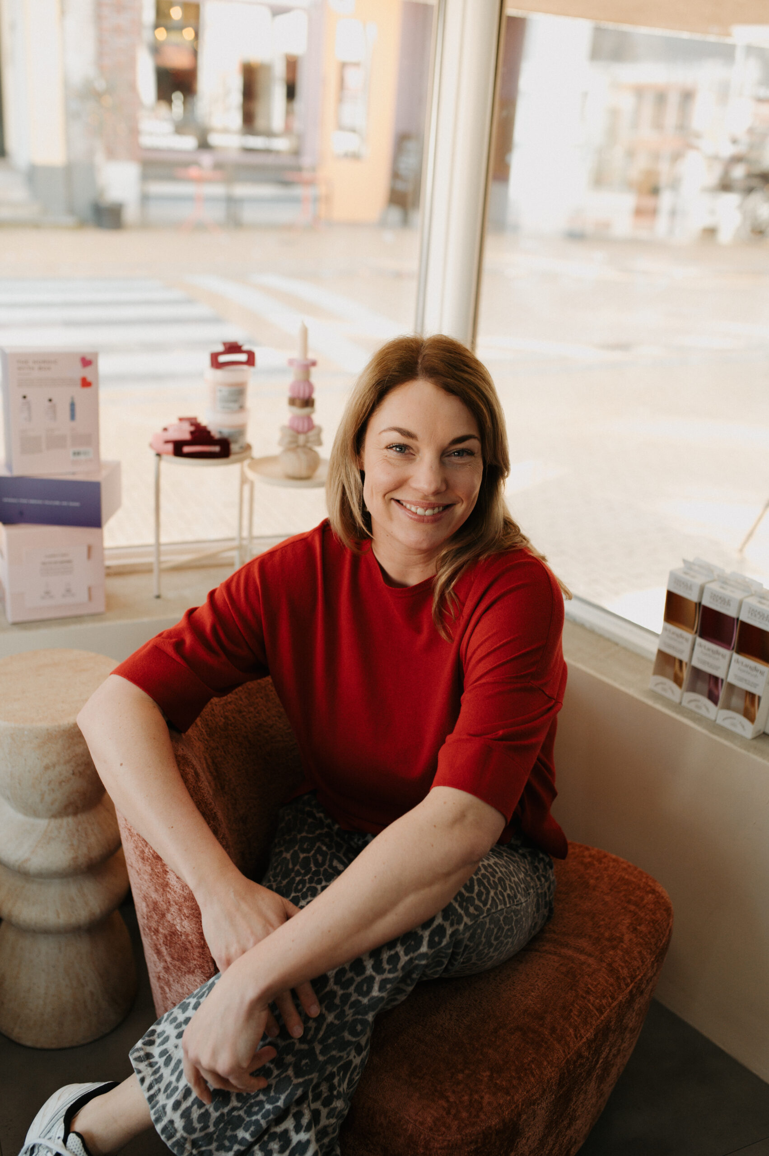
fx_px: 1123
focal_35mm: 35
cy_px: 578
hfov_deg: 37.8
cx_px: 384
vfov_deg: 54.5
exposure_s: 1/500
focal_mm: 35
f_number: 2.8
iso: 640
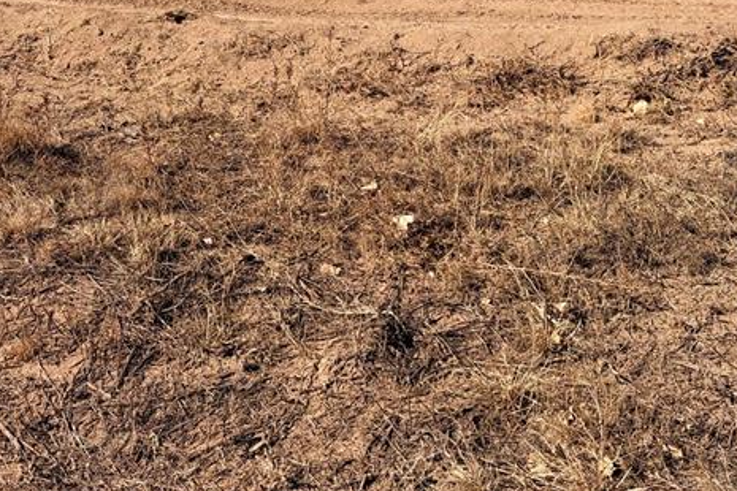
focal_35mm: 55
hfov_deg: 35.7
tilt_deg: -6.5
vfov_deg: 22.7
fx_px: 1126
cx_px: 222
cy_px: -97
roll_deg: -1.2
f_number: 1.78
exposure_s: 1/7353
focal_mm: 6.76
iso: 80
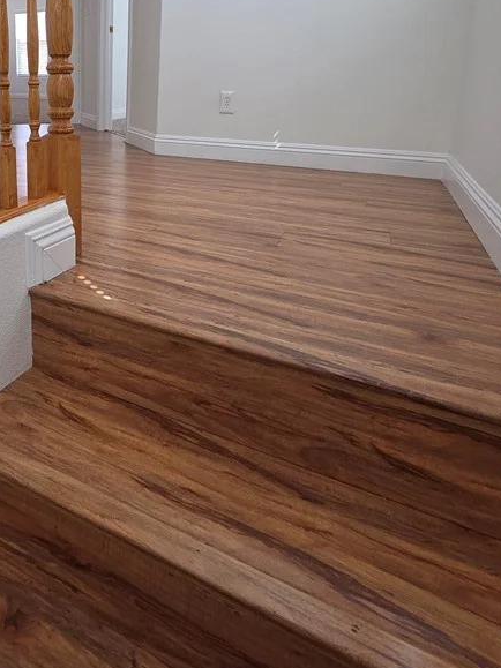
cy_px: 168
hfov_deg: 54.3
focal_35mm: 23
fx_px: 444
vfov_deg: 69.2
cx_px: 90
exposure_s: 1/120
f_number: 2.2
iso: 250
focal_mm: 2.2
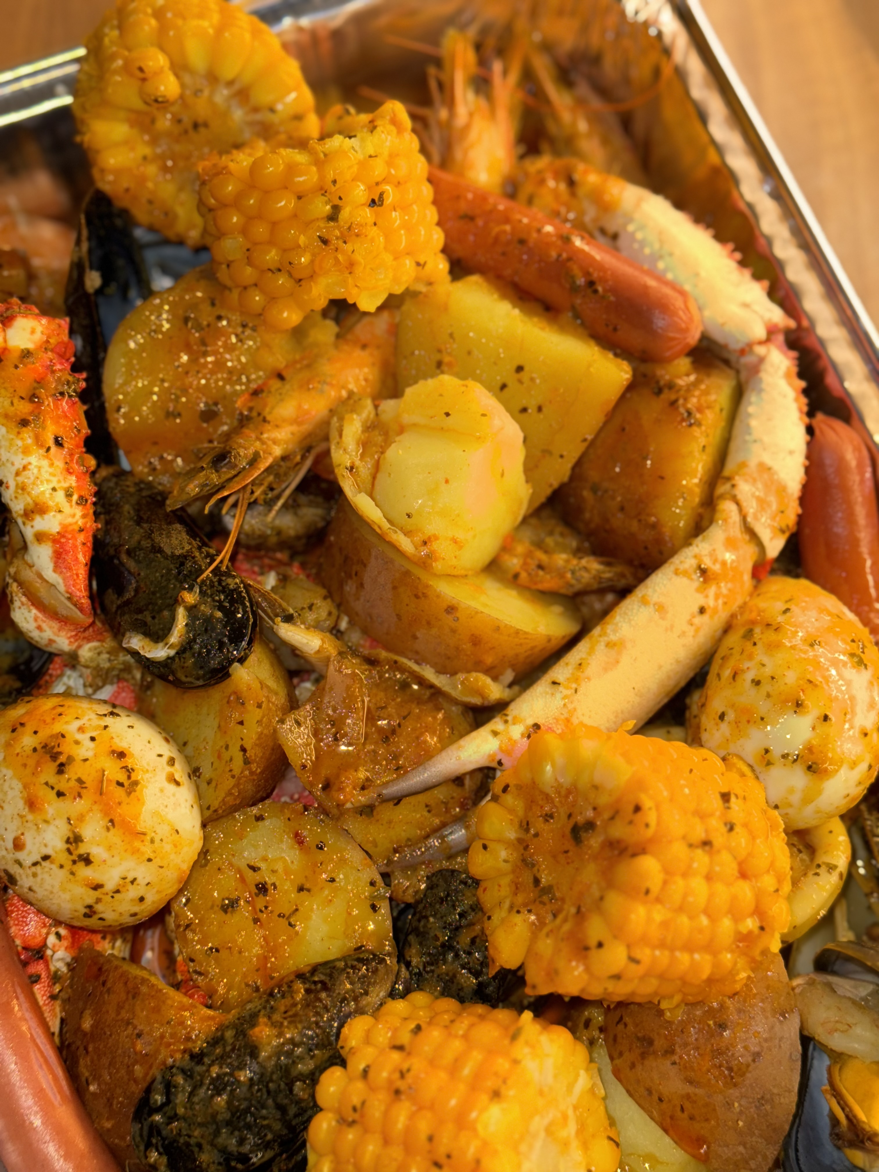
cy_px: 586
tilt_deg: -72.0
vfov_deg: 39.7
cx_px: 440
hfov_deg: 30.3
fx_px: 1625
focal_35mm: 48
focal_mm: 6.86
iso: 64
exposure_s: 1/40
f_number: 1.78
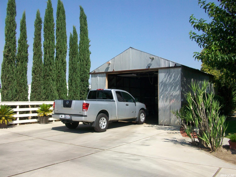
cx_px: 118
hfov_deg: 56.8
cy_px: 88
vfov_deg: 44.1
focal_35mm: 32
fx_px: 218
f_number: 5.5
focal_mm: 5.7
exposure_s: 1/320
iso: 64
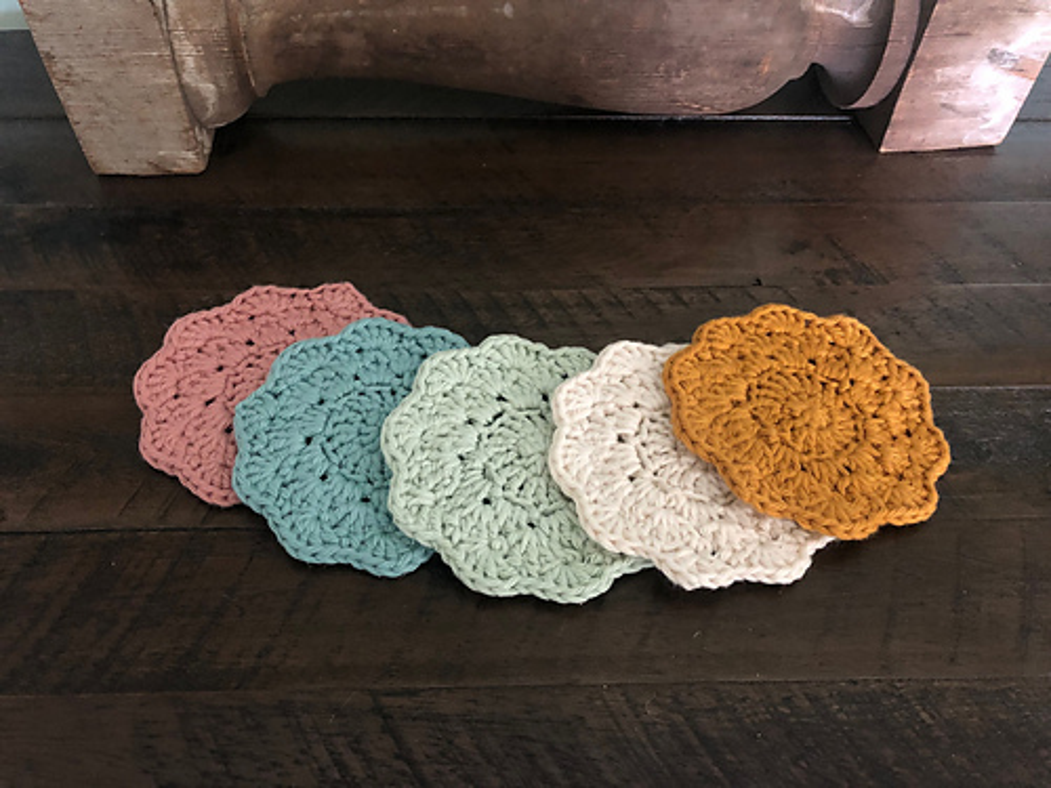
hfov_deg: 63.4
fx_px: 850
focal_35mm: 28
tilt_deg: -50.7
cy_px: 394
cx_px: 526
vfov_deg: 49.7
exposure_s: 1/13
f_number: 1.8
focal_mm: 3.99
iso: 100
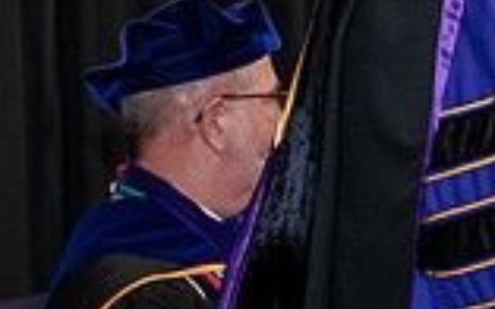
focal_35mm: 263
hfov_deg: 7.8
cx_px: 763
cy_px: 24
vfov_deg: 5.0
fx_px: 3547
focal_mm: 70
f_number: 5
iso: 2500
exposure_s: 1/200
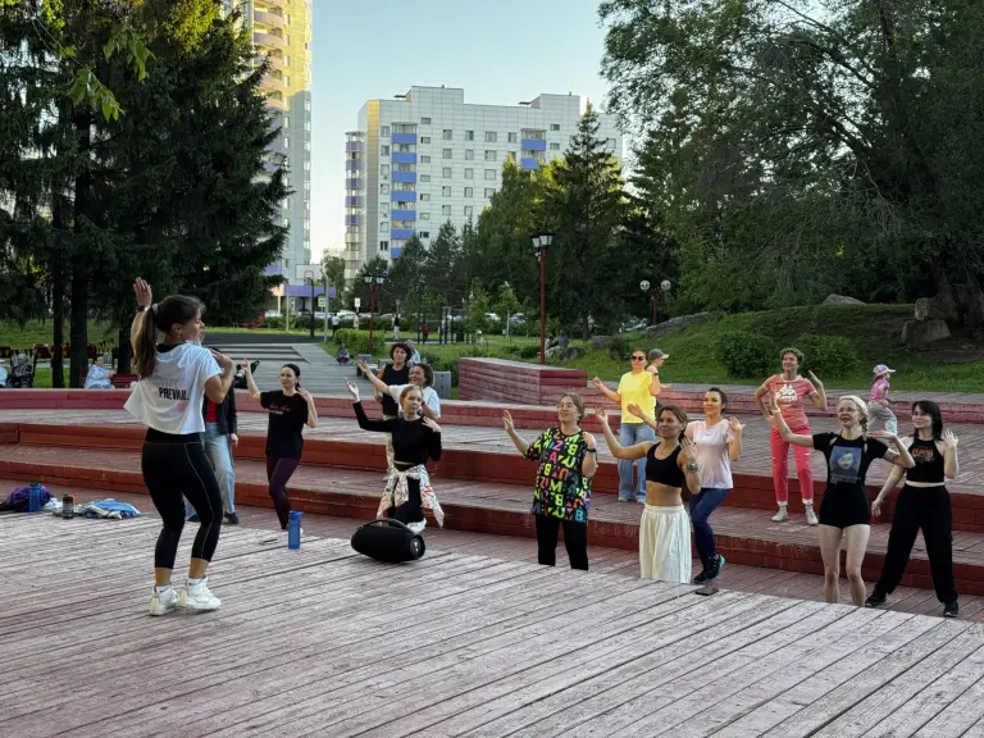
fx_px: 1364
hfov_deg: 39.7
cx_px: 492
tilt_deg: -1.1
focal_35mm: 48
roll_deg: -0.6
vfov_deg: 30.3
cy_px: 369
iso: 50
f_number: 1.78
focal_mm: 6.76
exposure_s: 1/212
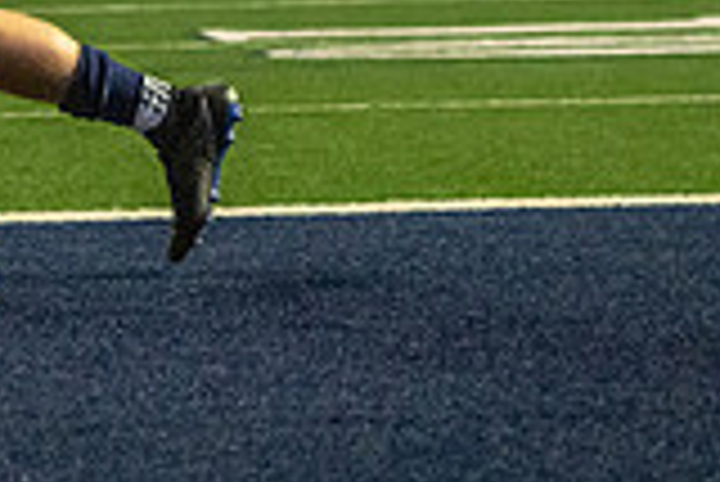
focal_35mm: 371
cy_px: -367
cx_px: -310
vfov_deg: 3.7
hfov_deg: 5.5
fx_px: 7427
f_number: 4.5
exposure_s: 1/1000
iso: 10000
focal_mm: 100
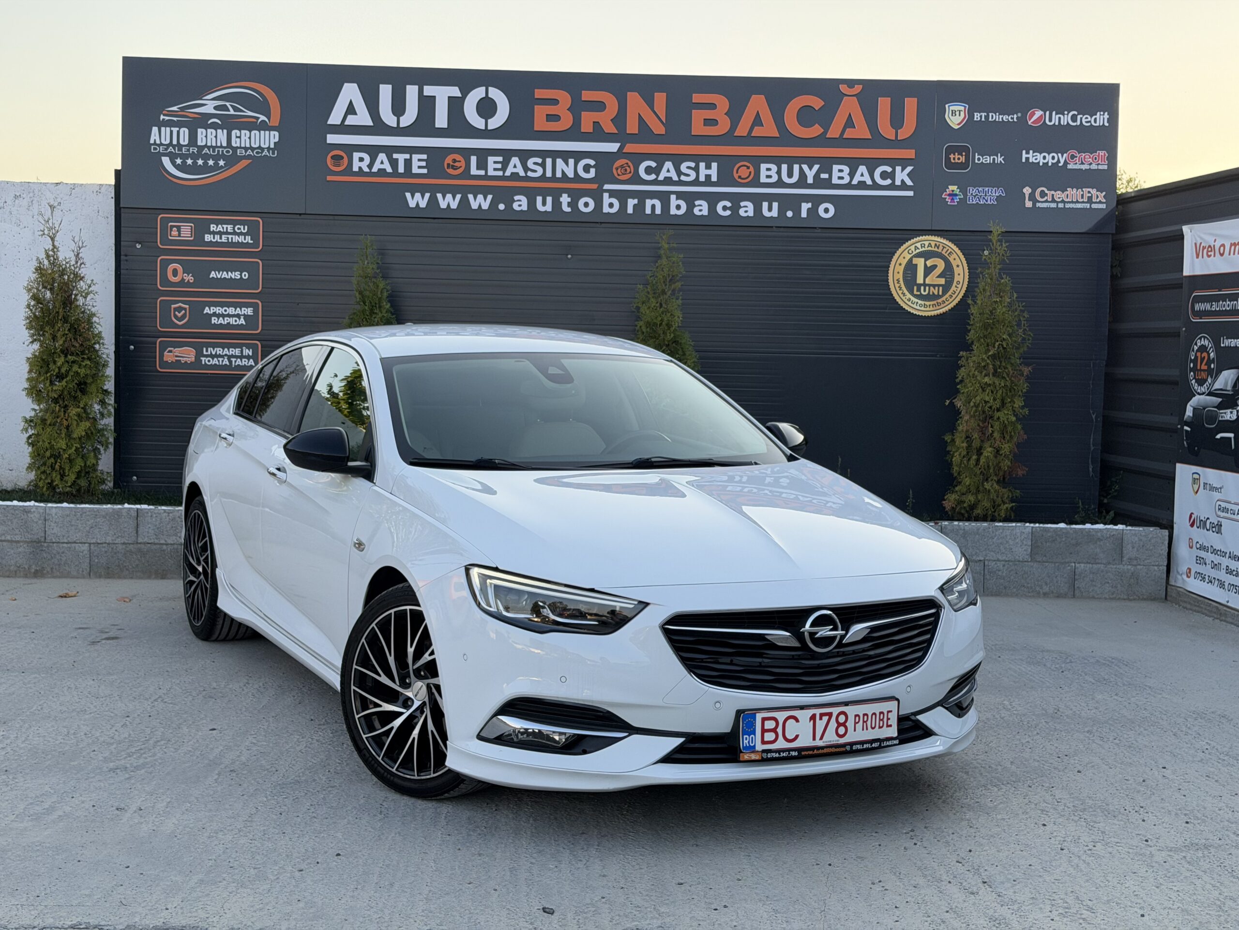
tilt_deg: -3.0
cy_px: 465
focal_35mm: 48
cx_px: 620
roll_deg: -1.5
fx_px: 1718
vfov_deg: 30.3
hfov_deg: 39.7
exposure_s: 1/939
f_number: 1.78
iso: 80
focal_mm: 6.76
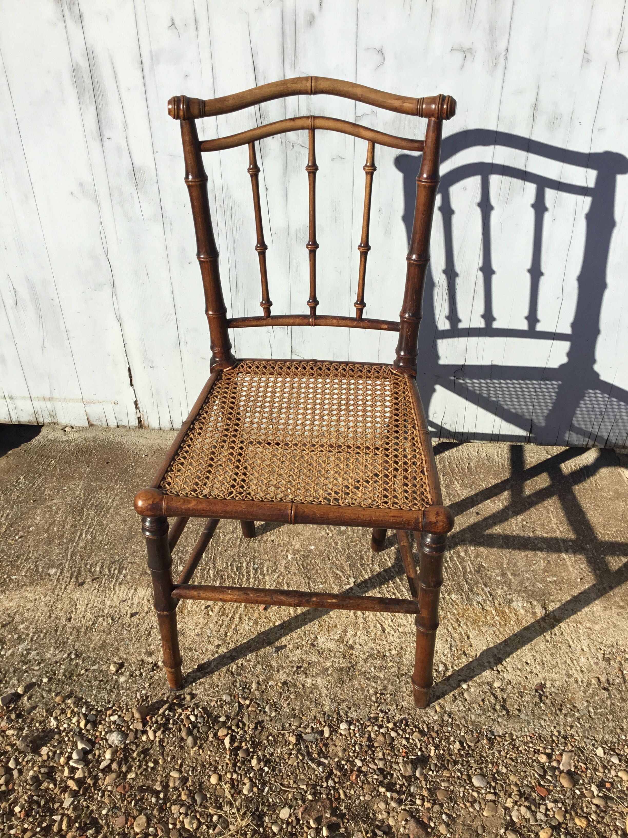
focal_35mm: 31
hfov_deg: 45.4
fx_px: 750
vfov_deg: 58.4
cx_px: 314
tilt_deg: -35.7
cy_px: 419
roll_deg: +1.9
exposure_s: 1/1567
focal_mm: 3.3
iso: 25
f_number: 2.4
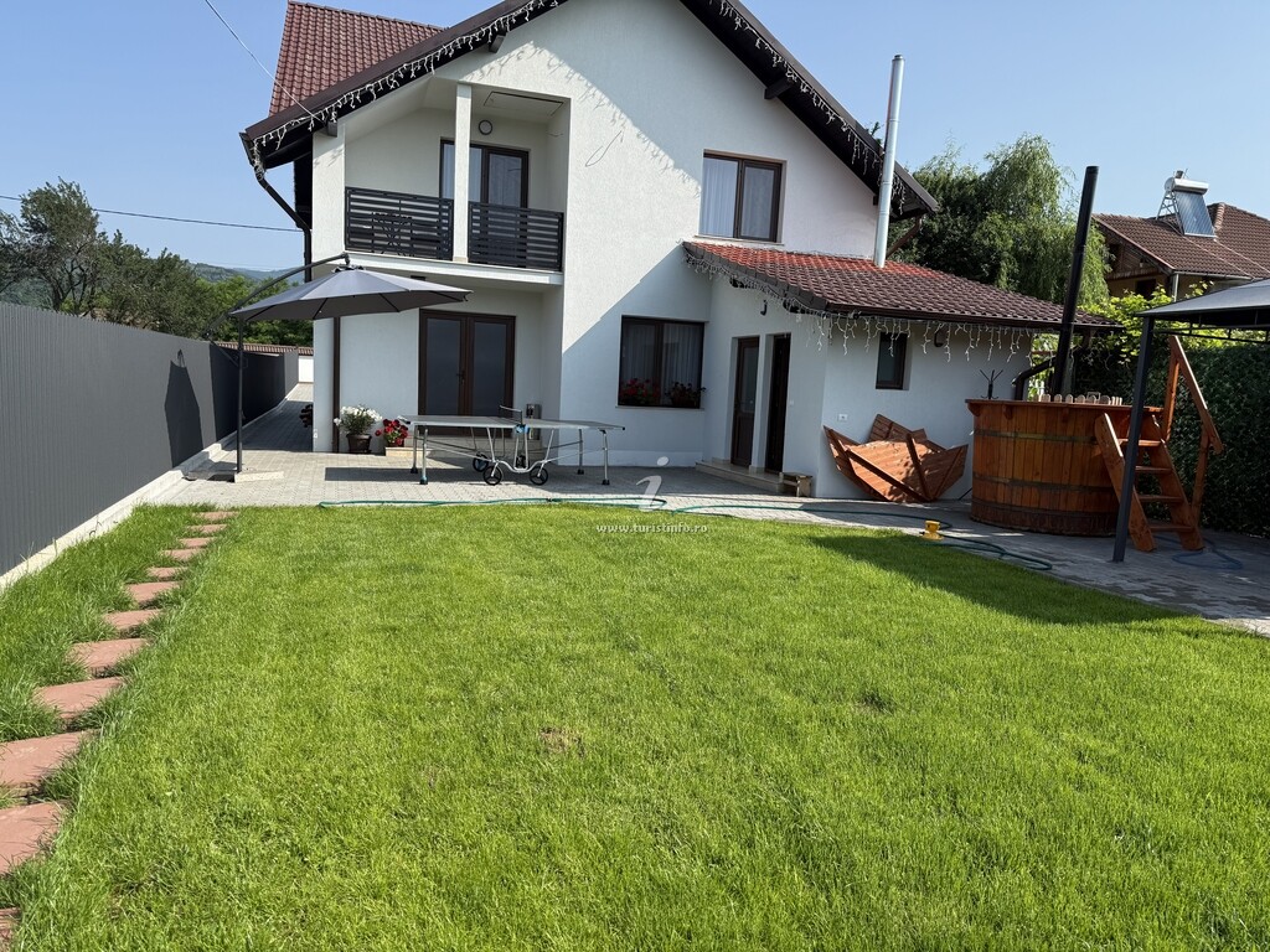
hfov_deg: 71.6
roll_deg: -2.8
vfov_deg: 56.8
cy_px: 476
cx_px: 635
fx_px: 881
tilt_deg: -6.1
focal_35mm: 24
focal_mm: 6.76
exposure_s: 1/2907
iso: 80
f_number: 1.78
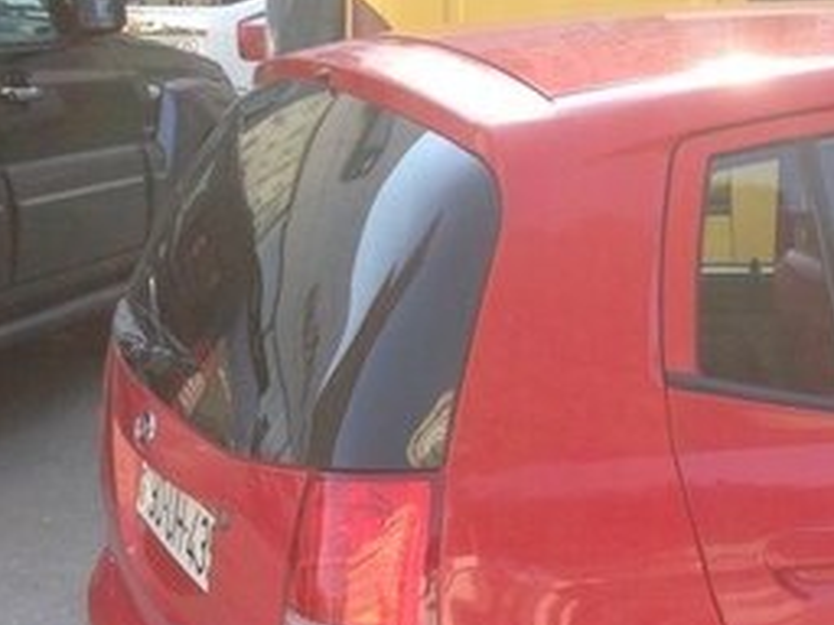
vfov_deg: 16.6
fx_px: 2048
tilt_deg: -22.0
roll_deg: -1.5
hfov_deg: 21.1
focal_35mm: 85
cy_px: 750
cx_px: 1062
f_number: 2.4
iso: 50
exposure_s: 1/254
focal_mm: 4.12
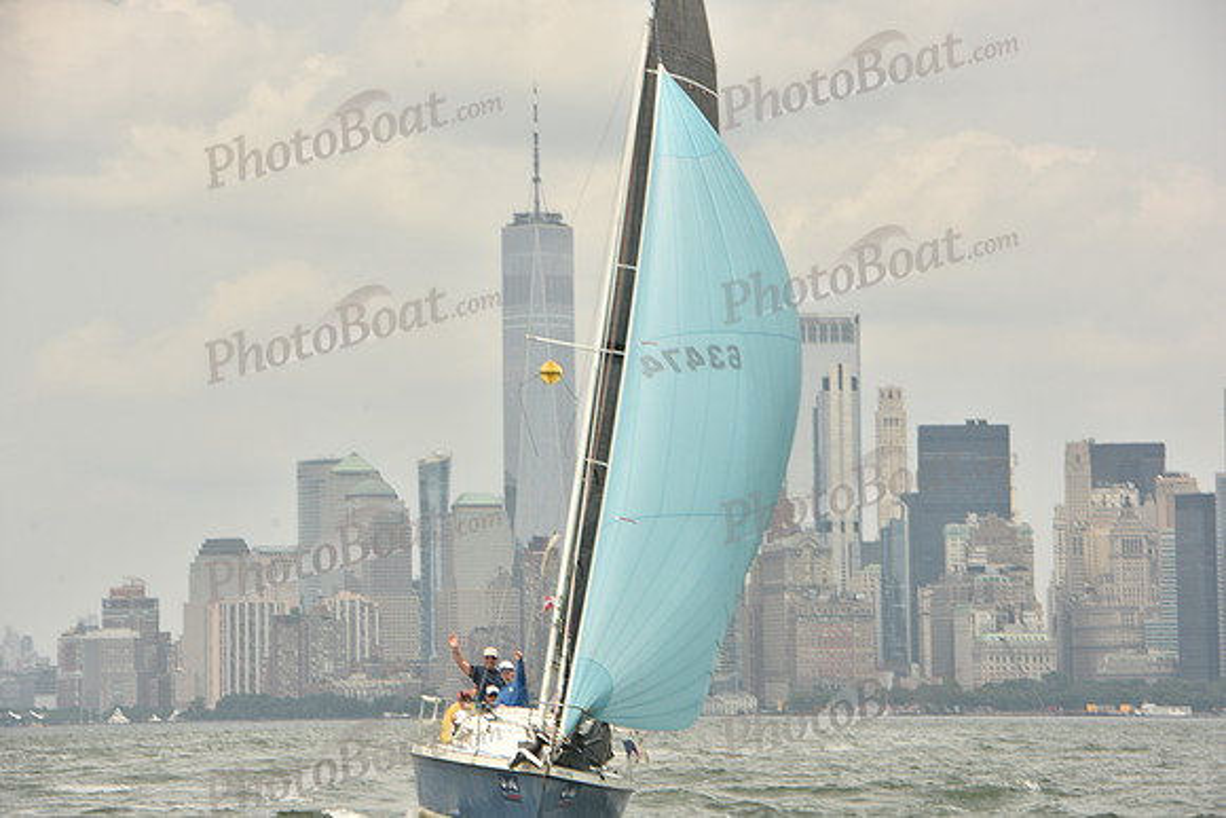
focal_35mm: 160
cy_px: 409
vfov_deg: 8.6
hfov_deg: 12.8
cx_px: 613
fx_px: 5450
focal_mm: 160
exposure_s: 1/640
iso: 250
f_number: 10
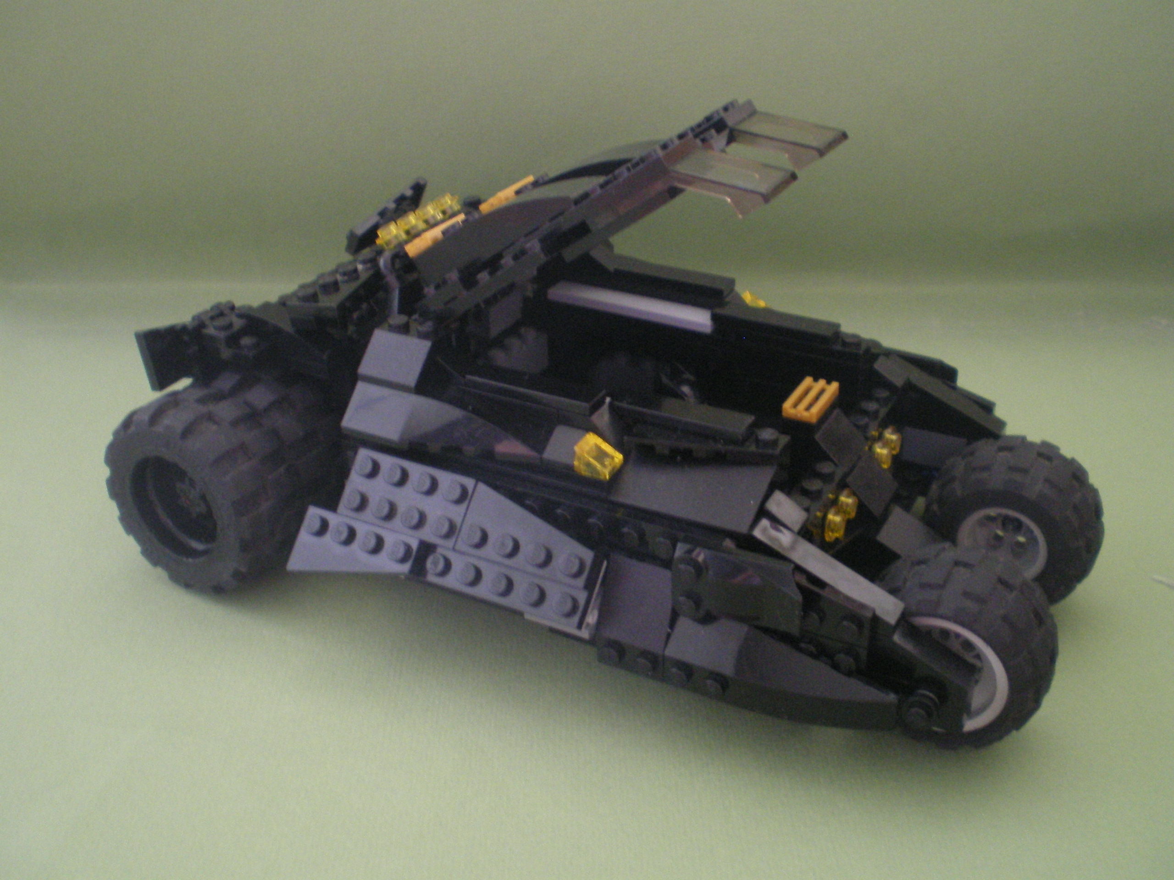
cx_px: 587
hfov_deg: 49.0
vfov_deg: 37.7
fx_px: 1289
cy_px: 440
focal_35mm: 38
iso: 400
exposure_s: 1/4
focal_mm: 6.3
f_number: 3.1
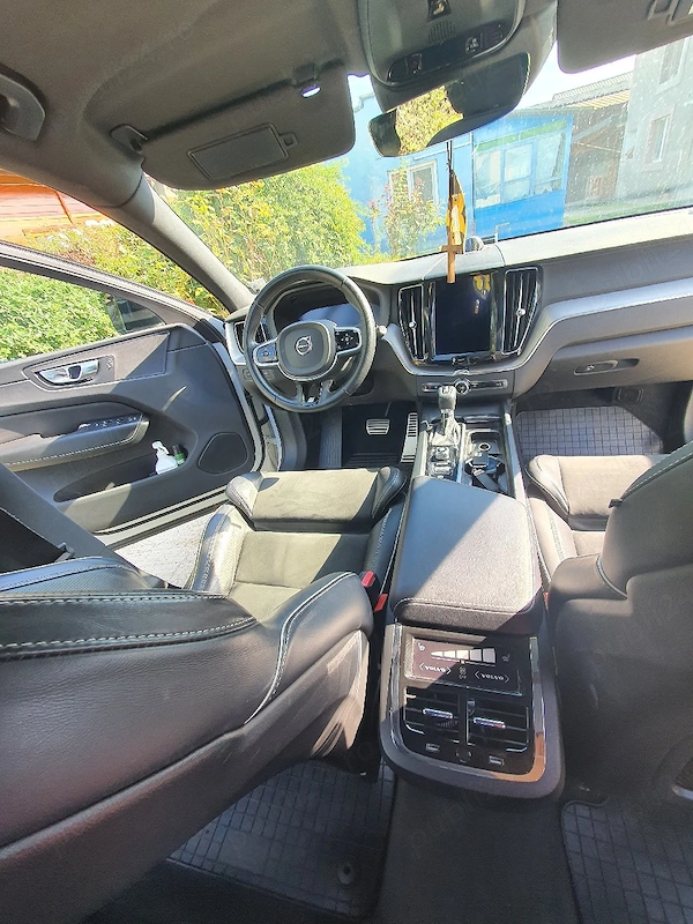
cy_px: 462
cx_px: 346
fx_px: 347
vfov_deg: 106.2
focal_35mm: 13
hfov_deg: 89.9
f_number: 2.2
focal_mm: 1.8
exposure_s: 1/100
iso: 50
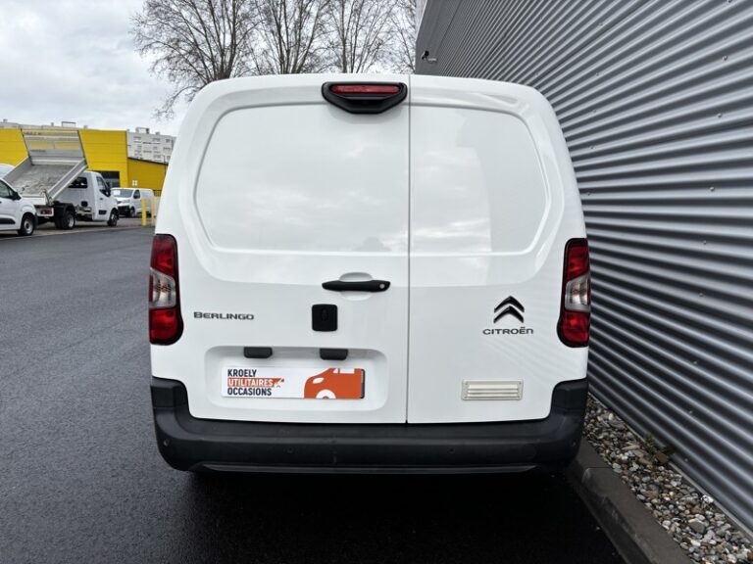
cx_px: 376
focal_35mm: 26
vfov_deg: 53.1
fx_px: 566
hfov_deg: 67.3
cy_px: 282
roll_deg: -1.2
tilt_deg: -8.6
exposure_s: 1/1418
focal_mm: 5.96
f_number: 1.6
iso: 50
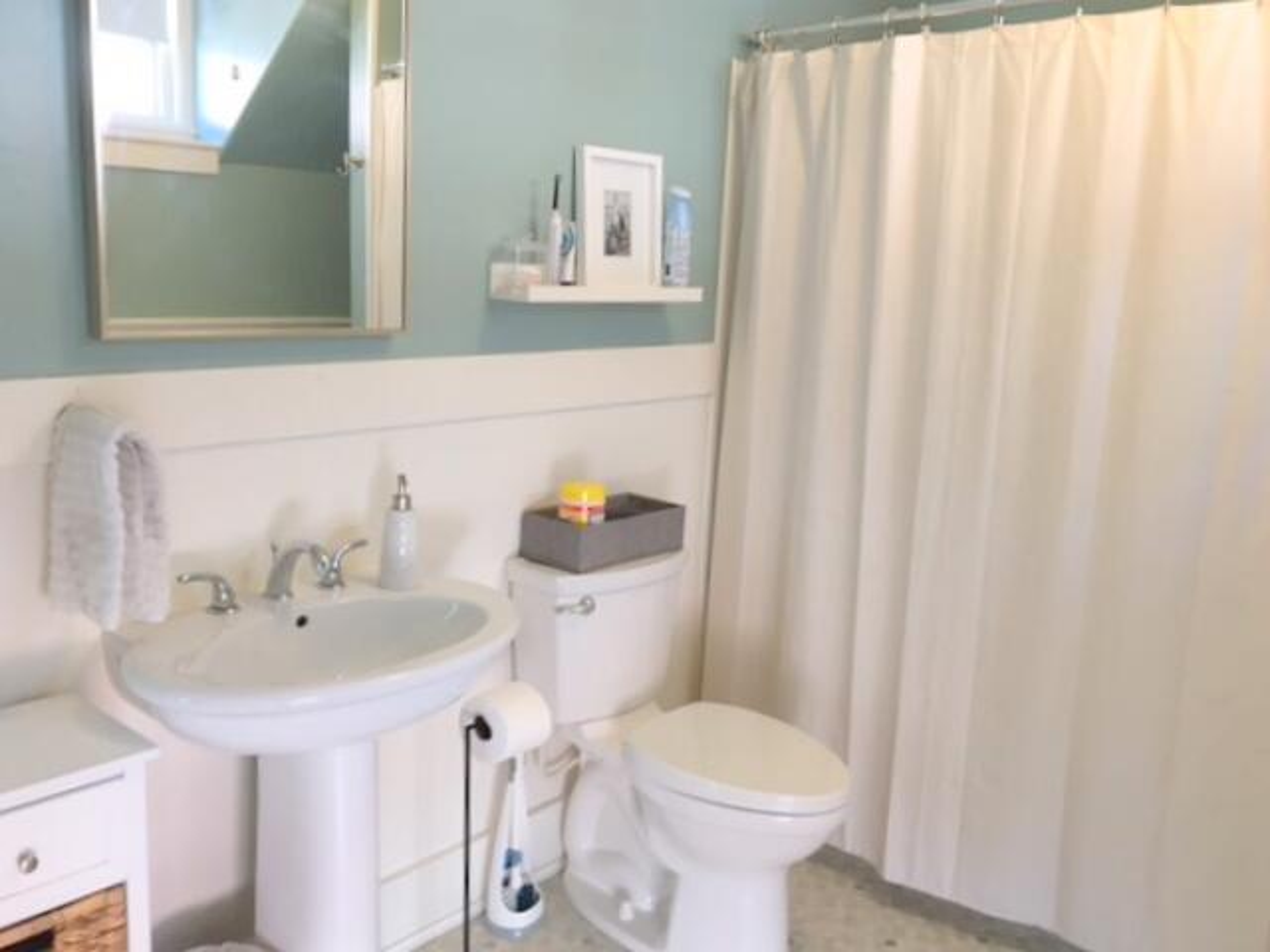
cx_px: 635
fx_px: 1064
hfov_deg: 61.7
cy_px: 476
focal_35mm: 29
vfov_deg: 48.2
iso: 64
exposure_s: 1/30
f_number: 2.2
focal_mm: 4.15
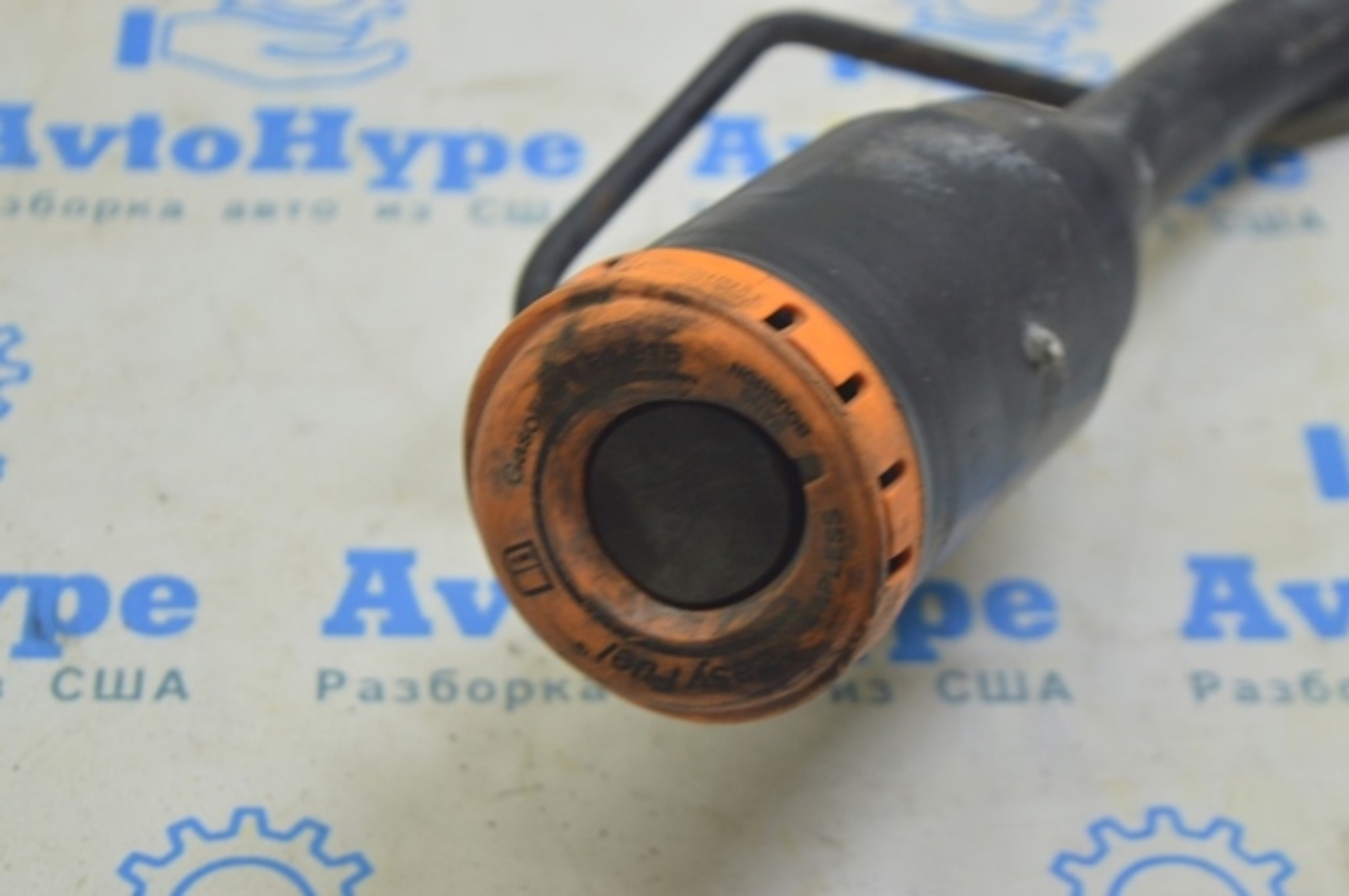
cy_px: 448
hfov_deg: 24.6
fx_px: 3088
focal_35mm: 82
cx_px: 674
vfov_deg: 16.5
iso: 400
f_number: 5.6
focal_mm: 55
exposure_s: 1/20
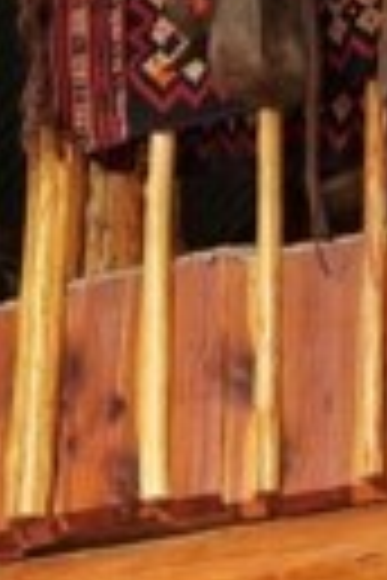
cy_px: 944
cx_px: 502
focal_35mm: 167
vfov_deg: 11.6
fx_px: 2693
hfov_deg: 8.1
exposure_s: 1/60
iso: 1250
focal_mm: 28
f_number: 4
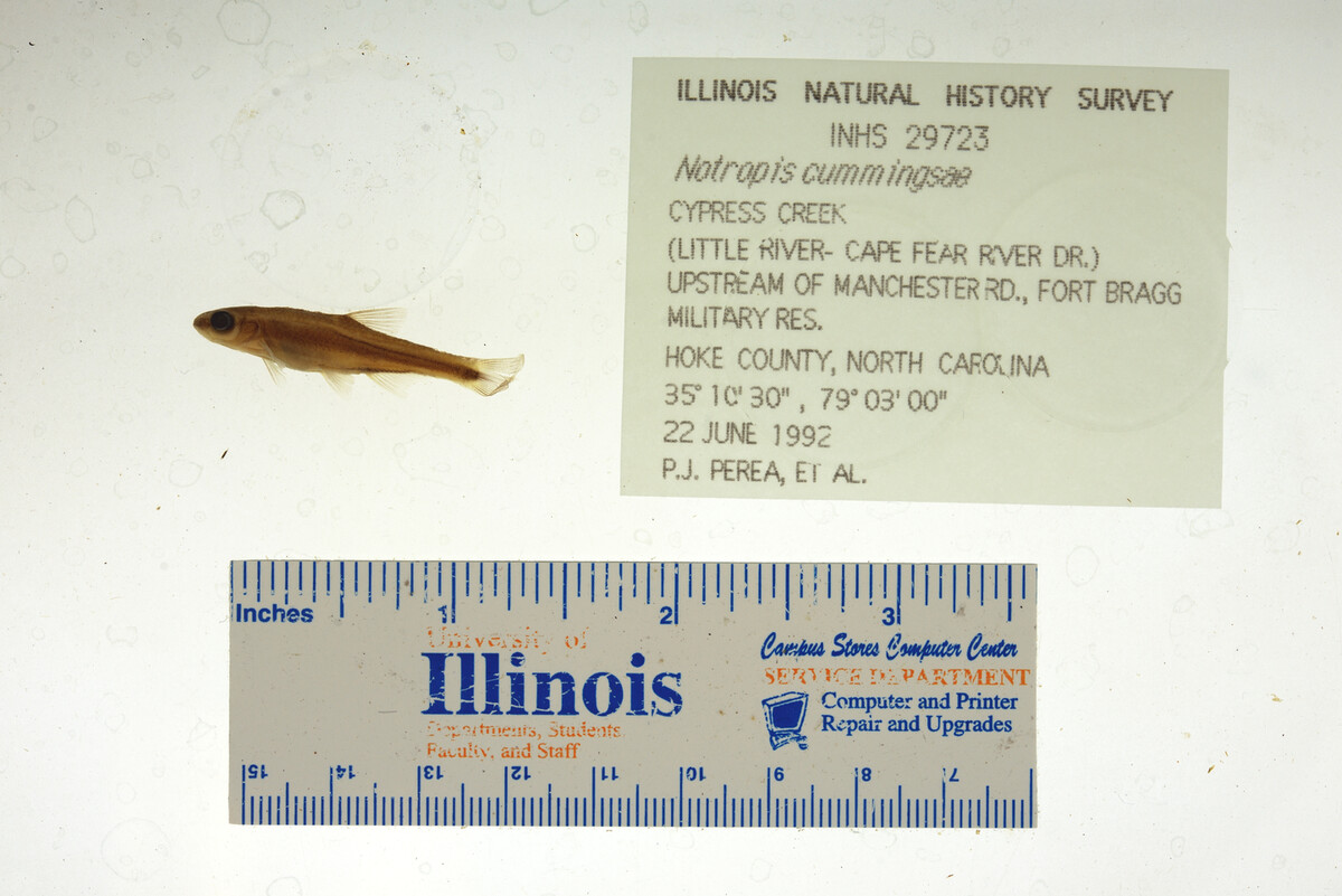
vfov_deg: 22.6
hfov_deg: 33.4
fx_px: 2237
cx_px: 671
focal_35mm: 60
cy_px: 448
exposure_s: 1/200
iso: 100
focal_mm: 60
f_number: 10
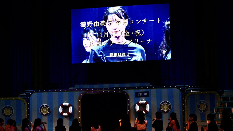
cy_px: 69
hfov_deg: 33.3
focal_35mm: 63
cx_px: 116
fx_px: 389
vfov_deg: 19.1
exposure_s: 1/125
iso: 2500
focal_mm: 60
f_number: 5.6
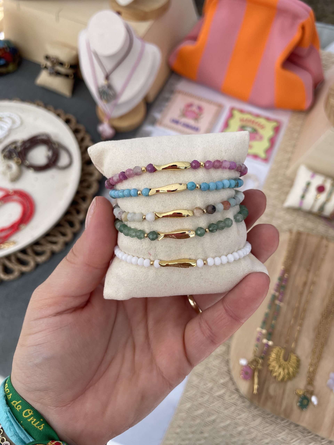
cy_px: 222
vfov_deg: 67.3
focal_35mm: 26
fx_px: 334
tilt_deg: -62.6
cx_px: 167
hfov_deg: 53.1
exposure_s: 1/2304
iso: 32
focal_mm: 4.2
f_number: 1.6
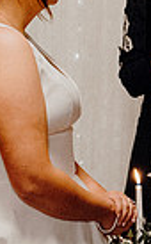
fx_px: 1403
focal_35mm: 212
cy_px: 152
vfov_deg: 9.9
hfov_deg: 6.1
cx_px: 139
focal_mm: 33
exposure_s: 1/160
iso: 3200
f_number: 3.5
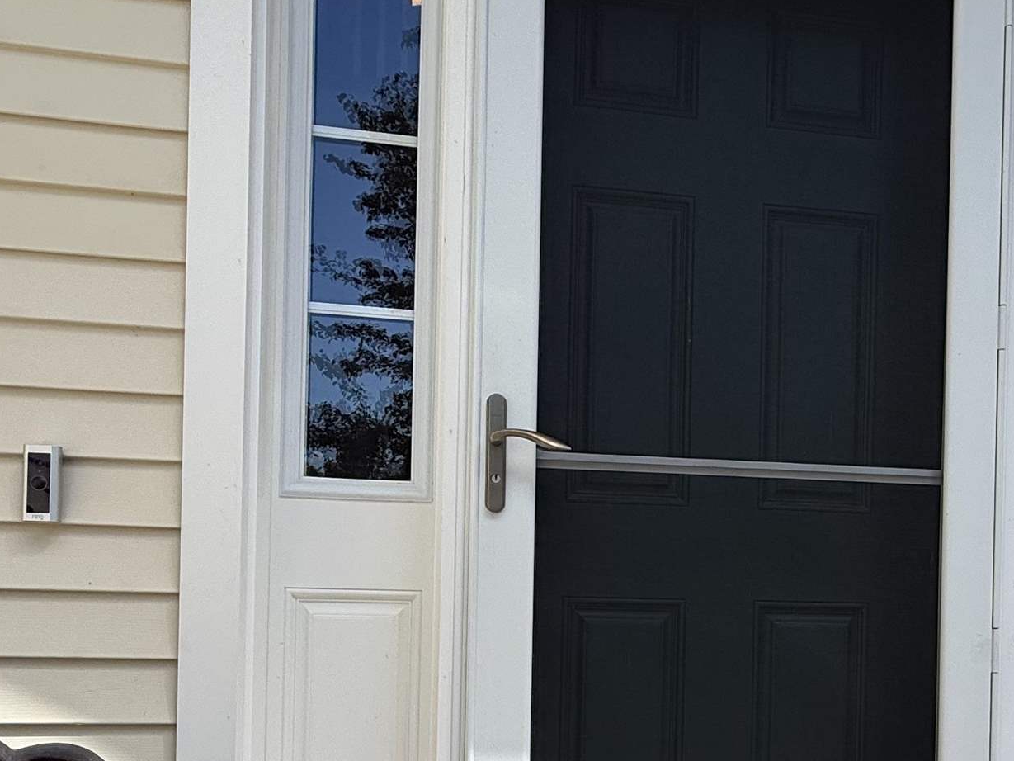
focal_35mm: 35
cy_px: 603
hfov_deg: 51.4
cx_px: 692
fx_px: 1025
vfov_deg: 39.2
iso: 50
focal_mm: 2.22
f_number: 2.2
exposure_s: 1/1312
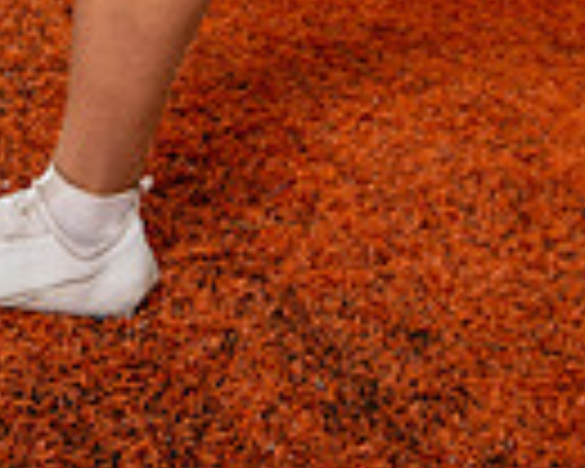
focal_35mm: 94
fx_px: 1627
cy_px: -531
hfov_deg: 20.4
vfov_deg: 13.5
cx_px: 261
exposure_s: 1/250
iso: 100
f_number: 5.6
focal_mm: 29
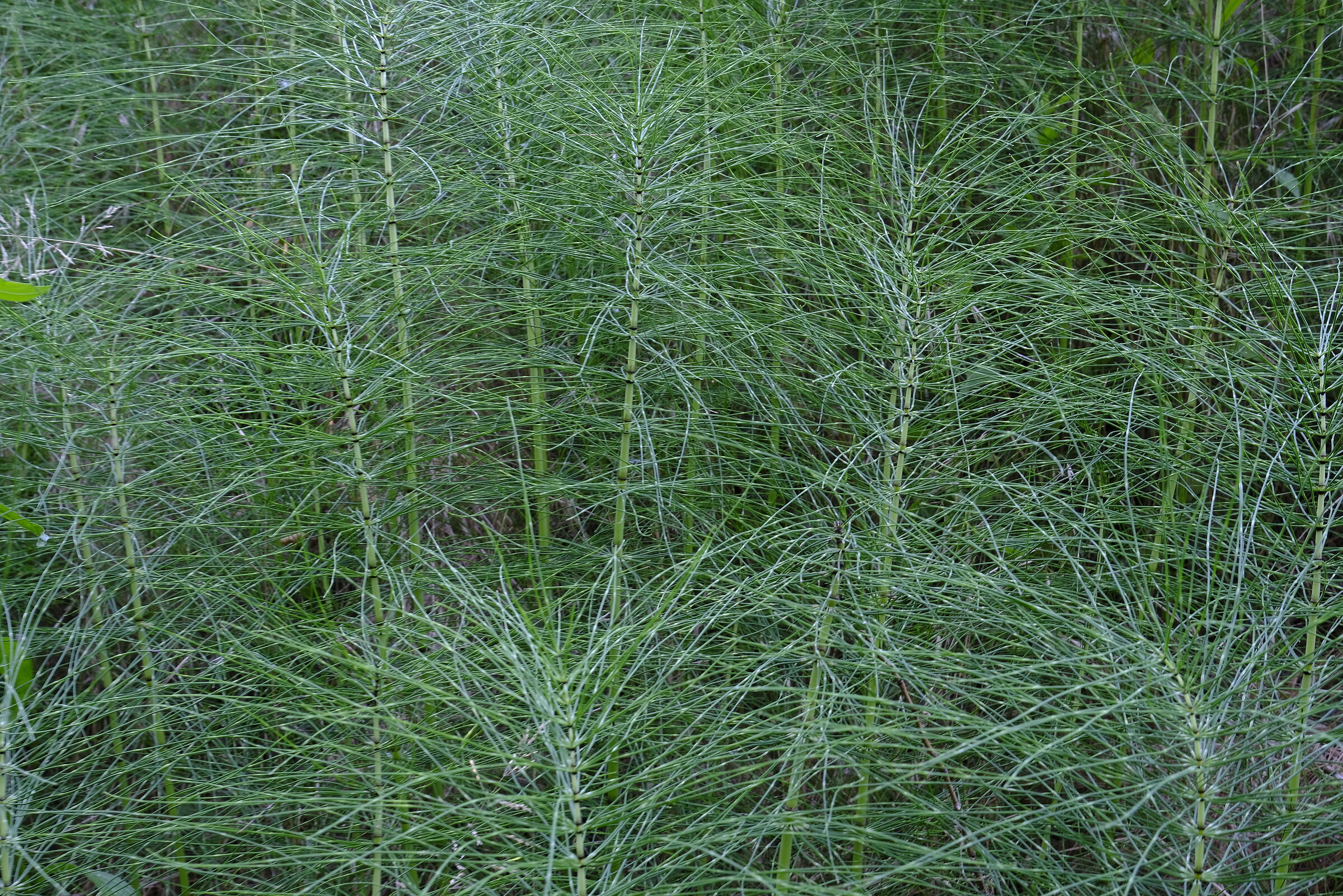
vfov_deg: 28.6
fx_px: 1753
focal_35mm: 47
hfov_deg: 41.9
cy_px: 448
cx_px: 672
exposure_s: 1/5.3
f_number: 11
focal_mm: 31.1
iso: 160
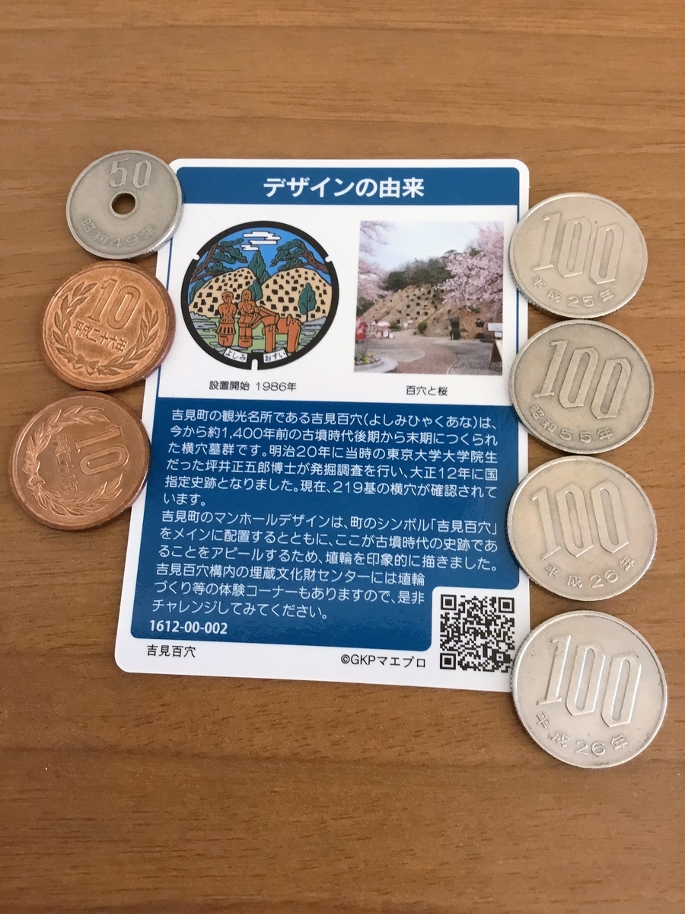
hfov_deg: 45.4
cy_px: 457
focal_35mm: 31
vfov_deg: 58.4
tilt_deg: -75.6
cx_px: 342
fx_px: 818
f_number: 2.4
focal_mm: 3.3
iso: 80
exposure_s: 1/33
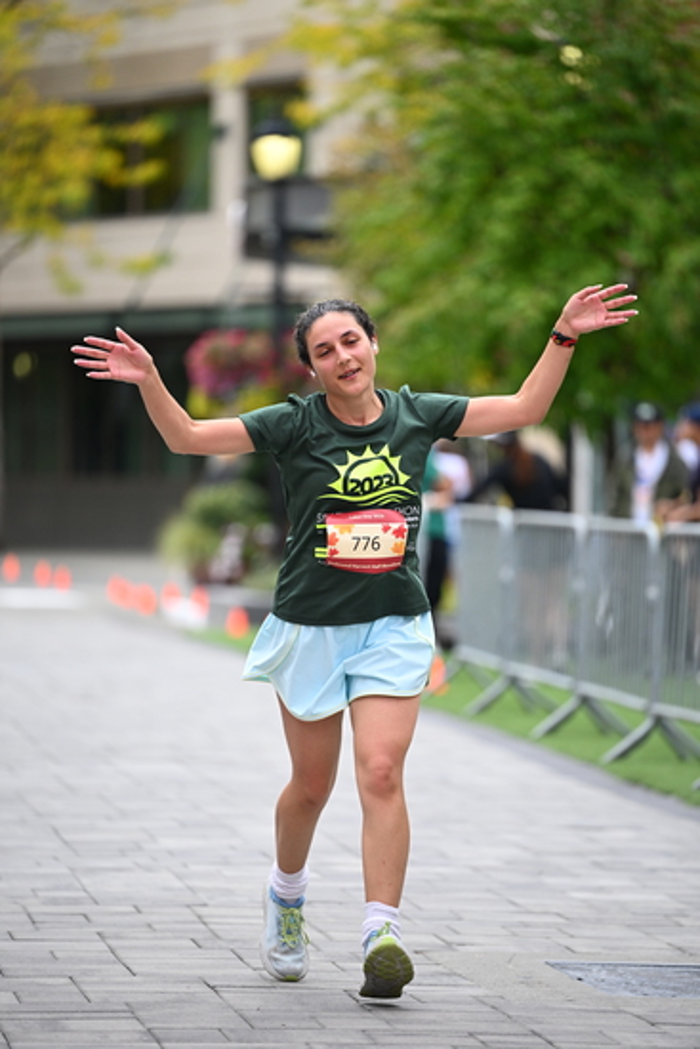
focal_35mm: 190
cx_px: 350
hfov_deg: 7.2
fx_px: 5538
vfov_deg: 10.8
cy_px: 524
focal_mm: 190
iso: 640
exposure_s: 1/2000
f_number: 2.8
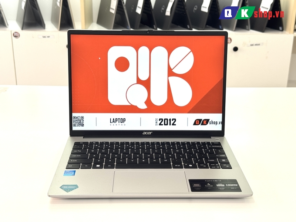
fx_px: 410
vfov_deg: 30.3
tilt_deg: -20.5
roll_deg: +0.1
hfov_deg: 39.7
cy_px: 111
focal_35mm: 48
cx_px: 148
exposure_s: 1/121
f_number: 1.78
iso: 64
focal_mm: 6.76
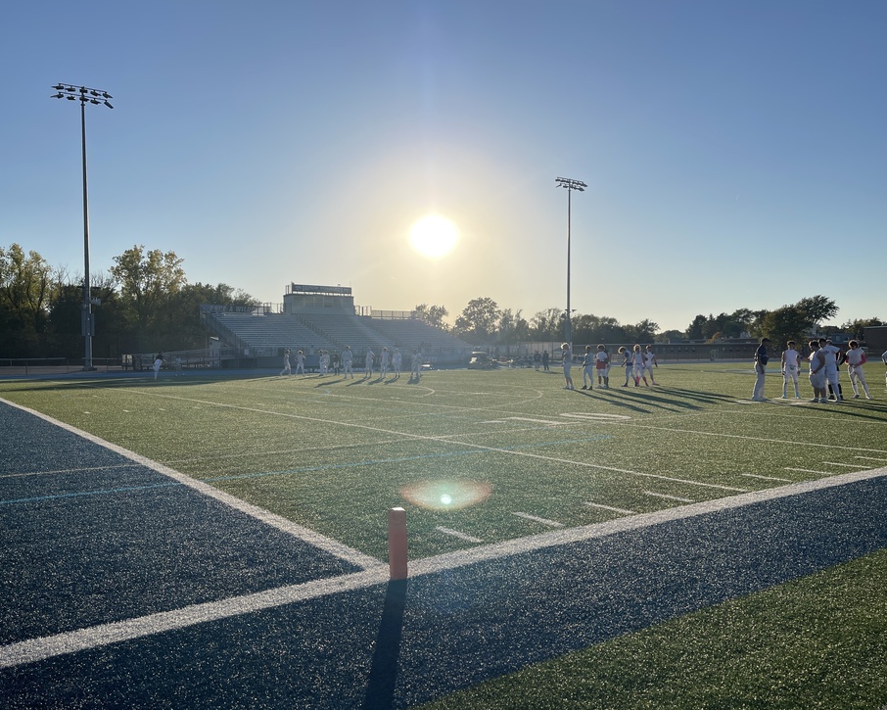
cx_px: 434
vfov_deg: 51.5
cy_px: 364
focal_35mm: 28
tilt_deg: -0.7
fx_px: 735
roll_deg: -0.2
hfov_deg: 62.2
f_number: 1.6
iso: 32
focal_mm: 5.1
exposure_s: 1/6579
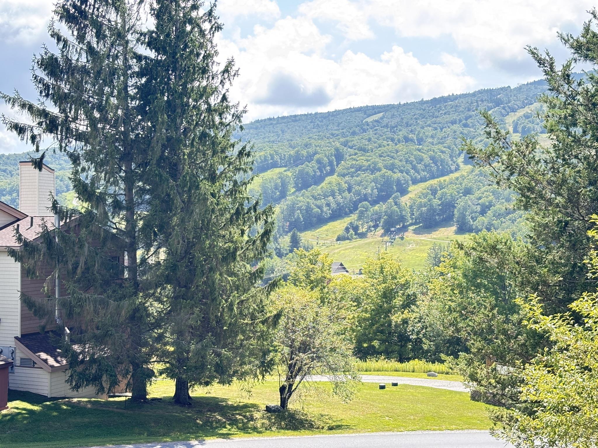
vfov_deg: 28.0
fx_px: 898
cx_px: 299
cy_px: 224
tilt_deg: -0.3
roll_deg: -0.2
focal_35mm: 52
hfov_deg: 36.8
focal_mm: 5.96
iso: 32
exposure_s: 1/325
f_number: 1.6
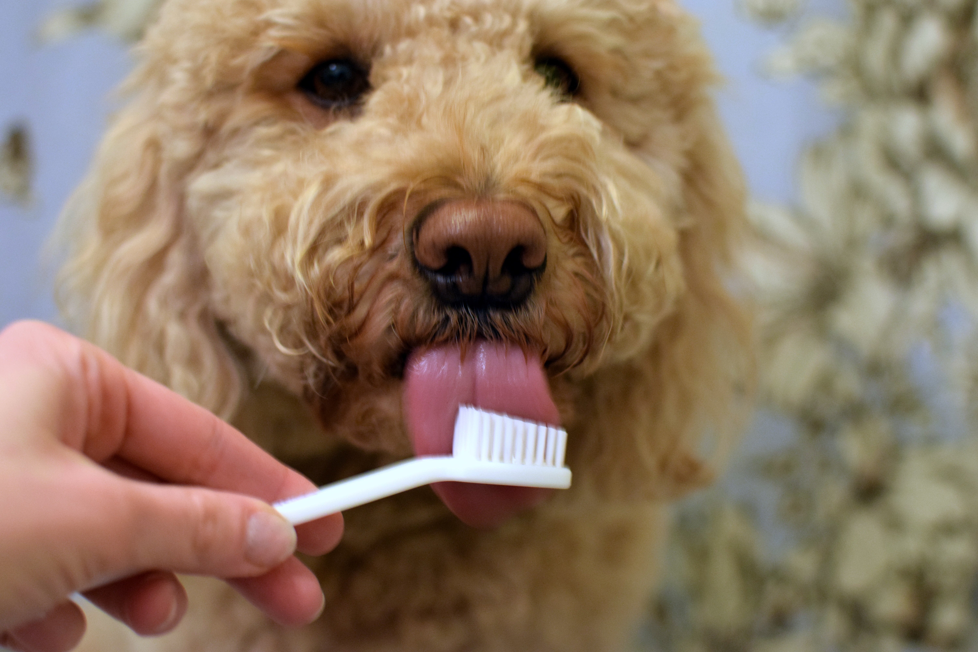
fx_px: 1426
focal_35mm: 52
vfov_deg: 25.8
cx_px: 489
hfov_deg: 37.9
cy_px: 326
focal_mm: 35
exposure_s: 1/30
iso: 1000
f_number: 3.2
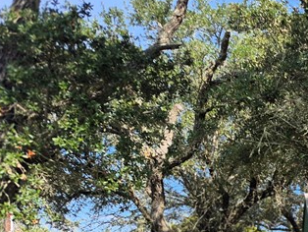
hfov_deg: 21.5
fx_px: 668
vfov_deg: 18.5
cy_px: 284
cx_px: 472
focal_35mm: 75
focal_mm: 5.4
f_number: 1.8
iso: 25
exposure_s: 1/972
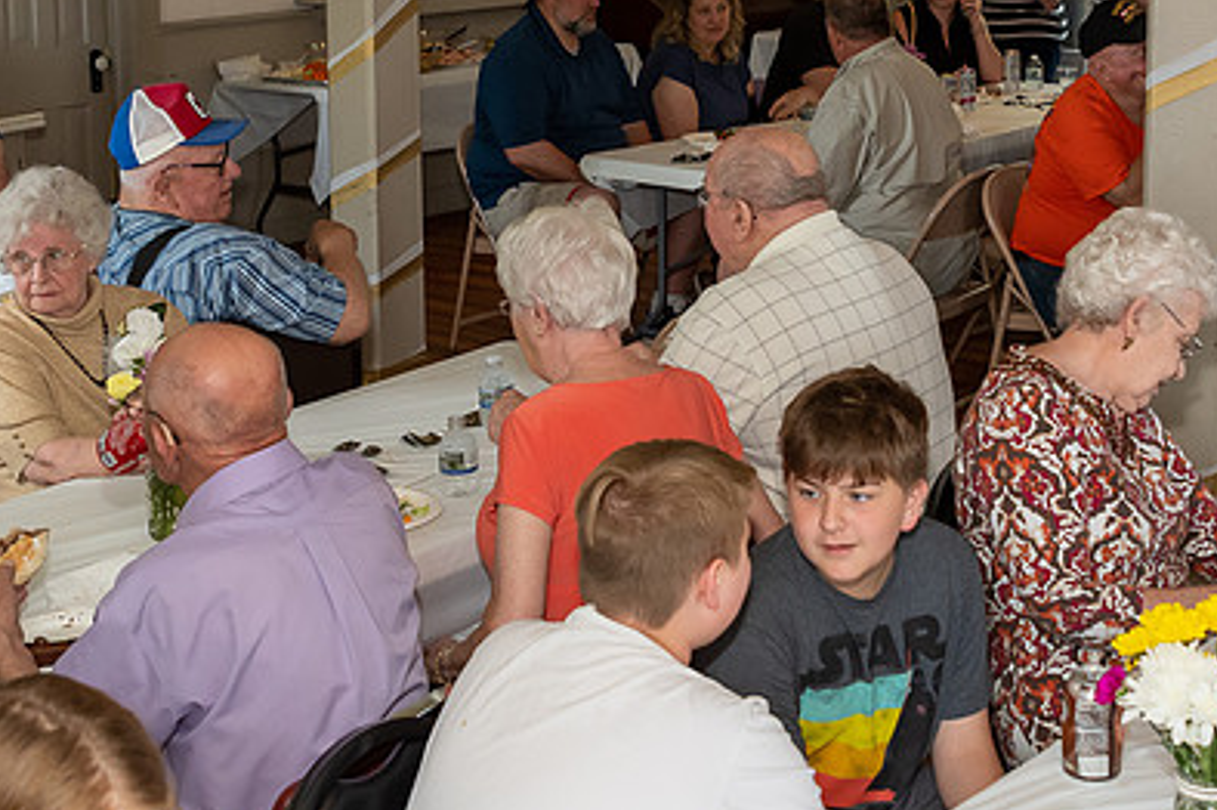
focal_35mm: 63
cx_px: 680
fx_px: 2128
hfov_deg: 31.9
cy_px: 106
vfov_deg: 21.1
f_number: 4
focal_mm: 24
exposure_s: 1/125
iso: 1000
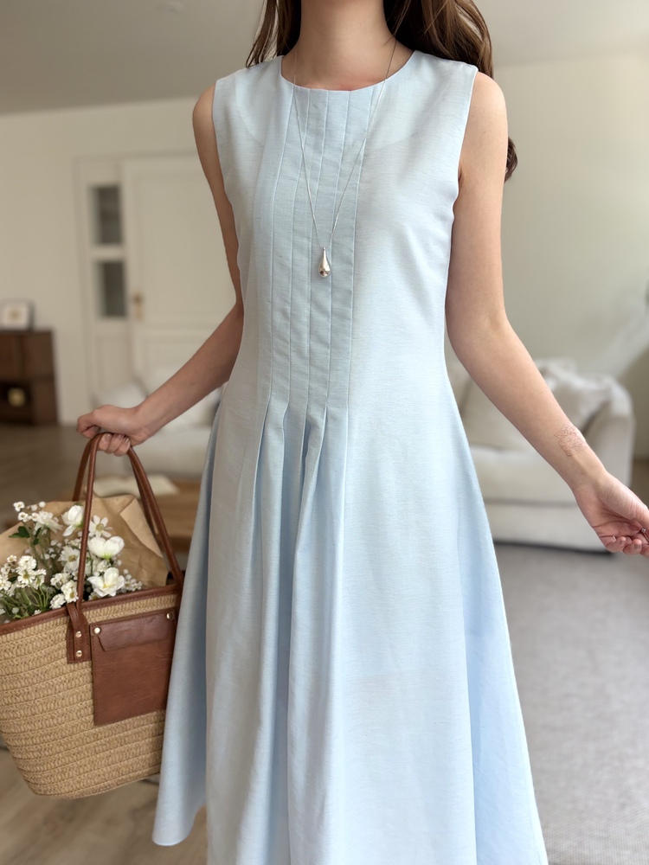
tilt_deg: -10.2
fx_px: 650
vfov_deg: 67.3
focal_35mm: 26
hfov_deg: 53.1
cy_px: 432
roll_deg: +0.2
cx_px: 324
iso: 100
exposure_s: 1/122
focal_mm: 5.96
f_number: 1.6
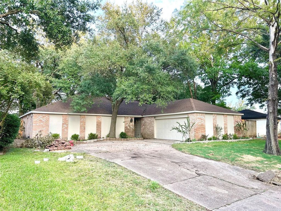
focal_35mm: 26
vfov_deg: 53.1
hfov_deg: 67.3
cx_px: 140
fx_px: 211
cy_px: 106
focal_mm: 5.7
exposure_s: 1/121
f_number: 1.5
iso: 50
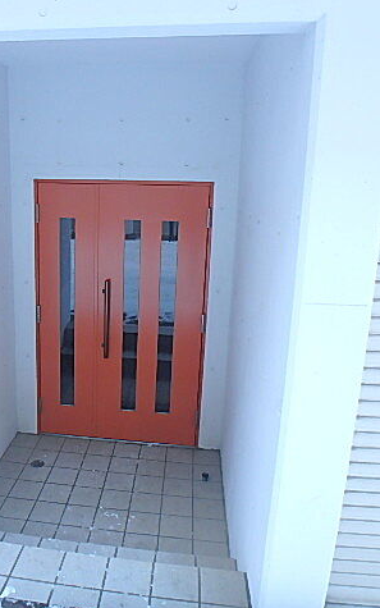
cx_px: 116
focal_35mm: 30
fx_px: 497
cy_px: 305
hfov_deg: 41.1
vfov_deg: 62.9
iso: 160
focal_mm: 3.7
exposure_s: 1/60
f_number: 3.5
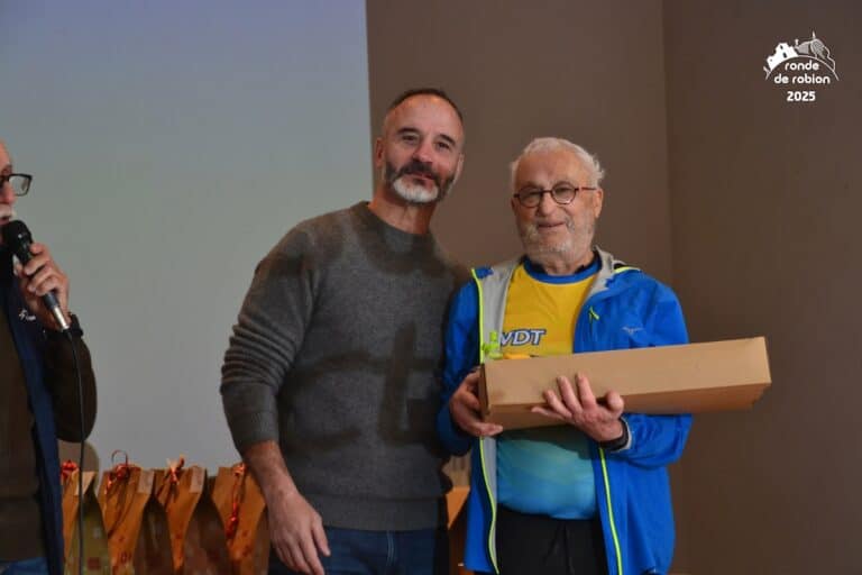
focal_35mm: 102
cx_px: 431
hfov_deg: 20.0
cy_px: 288
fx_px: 2442
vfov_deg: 13.4
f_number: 5.3
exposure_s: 1/80
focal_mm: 68
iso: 800
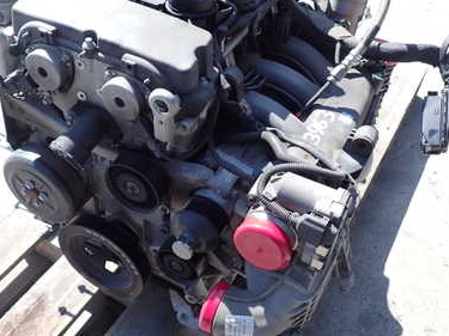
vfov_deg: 35.9
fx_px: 519
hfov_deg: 46.8
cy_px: 142
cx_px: 213
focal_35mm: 40
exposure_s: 1/60
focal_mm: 4.5
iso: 125
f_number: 8
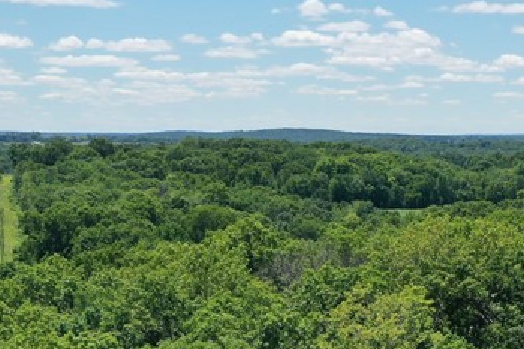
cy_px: 493
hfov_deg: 22.8
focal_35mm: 87
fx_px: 1266
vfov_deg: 14.8
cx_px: 473
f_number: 6.3
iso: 100
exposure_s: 1/500
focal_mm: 10.26
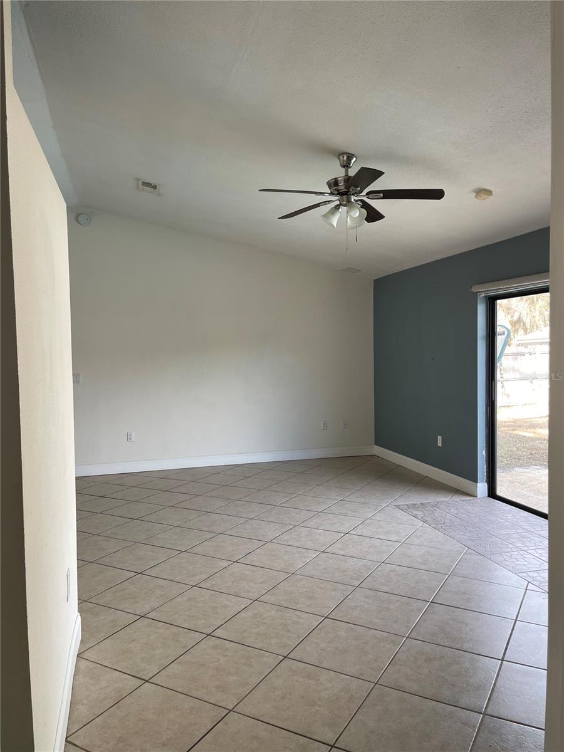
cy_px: 376
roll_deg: +0.9
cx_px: 282
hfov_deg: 54.9
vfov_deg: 69.4
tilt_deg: -3.3
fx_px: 543
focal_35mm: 25
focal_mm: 5.1
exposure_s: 1/121
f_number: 1.6
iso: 40
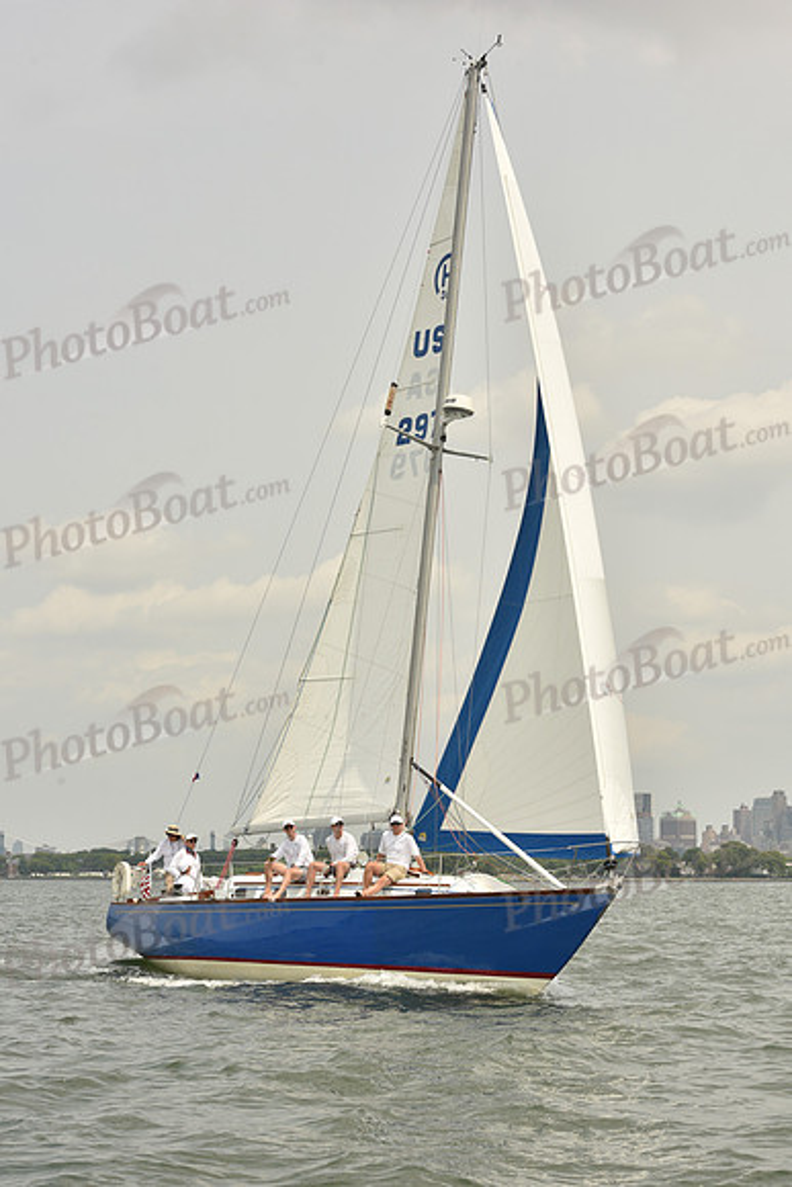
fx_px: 2308
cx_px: 396
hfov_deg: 19.5
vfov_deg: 28.8
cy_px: 594
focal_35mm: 70
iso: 250
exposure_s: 1/640
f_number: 11
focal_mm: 70
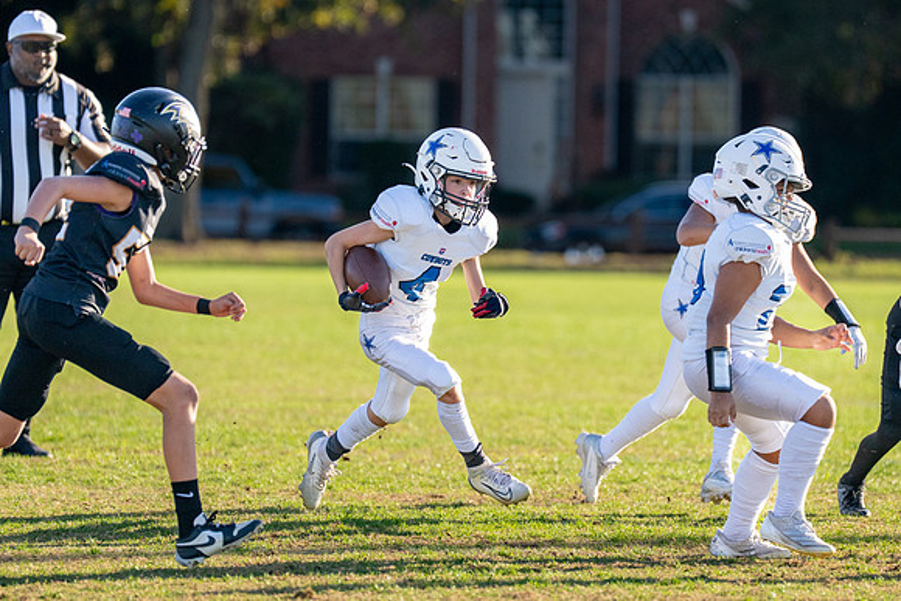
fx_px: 8967
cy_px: 315
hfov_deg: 5.8
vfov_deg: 3.8
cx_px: 494
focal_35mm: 358
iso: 400
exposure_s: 1/4000
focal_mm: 200
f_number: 2.8
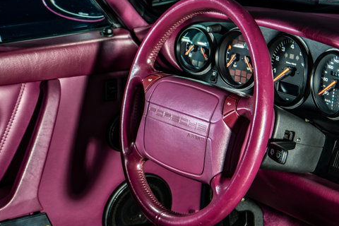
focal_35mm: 112
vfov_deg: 12.2
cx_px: 192
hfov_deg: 18.3
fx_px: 1055
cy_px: 116
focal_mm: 70
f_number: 10
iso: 200
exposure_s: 1/100
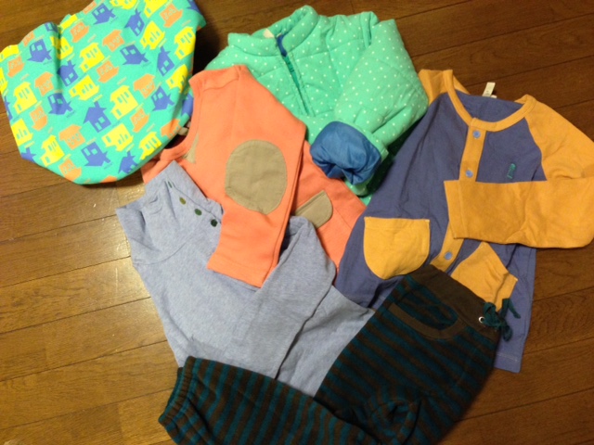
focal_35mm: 33
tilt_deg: -79.2
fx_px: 566
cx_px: 297
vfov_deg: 42.9
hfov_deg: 55.4
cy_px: 222
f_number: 2.4
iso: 250
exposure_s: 1/20
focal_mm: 4.12
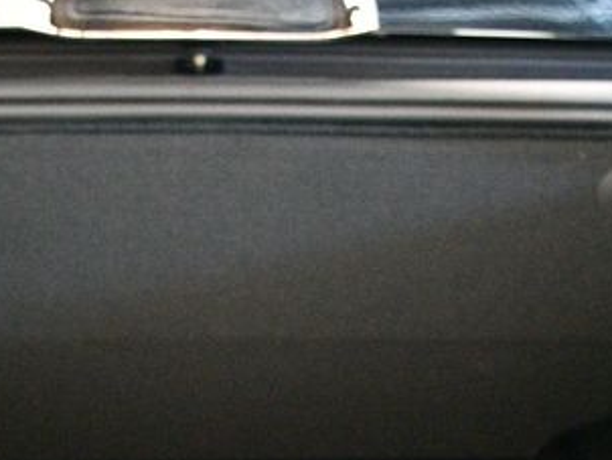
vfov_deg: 23.4
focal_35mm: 61
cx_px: 203
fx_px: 1079
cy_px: 424
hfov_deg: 31.4
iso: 12800
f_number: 3.5
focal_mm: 20
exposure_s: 1/60
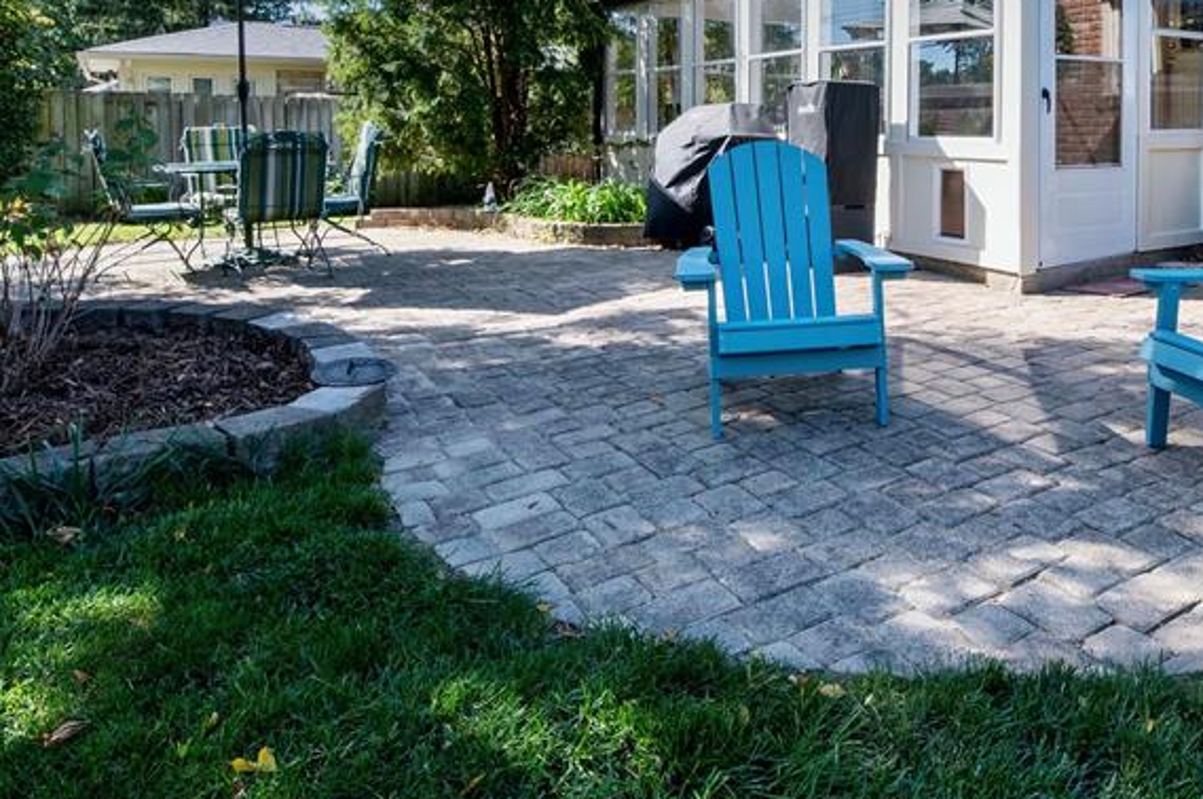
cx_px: 875
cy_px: 130
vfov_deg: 44.8
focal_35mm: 27
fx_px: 901
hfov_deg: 64.1
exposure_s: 1/640
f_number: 11
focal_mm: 15
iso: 500
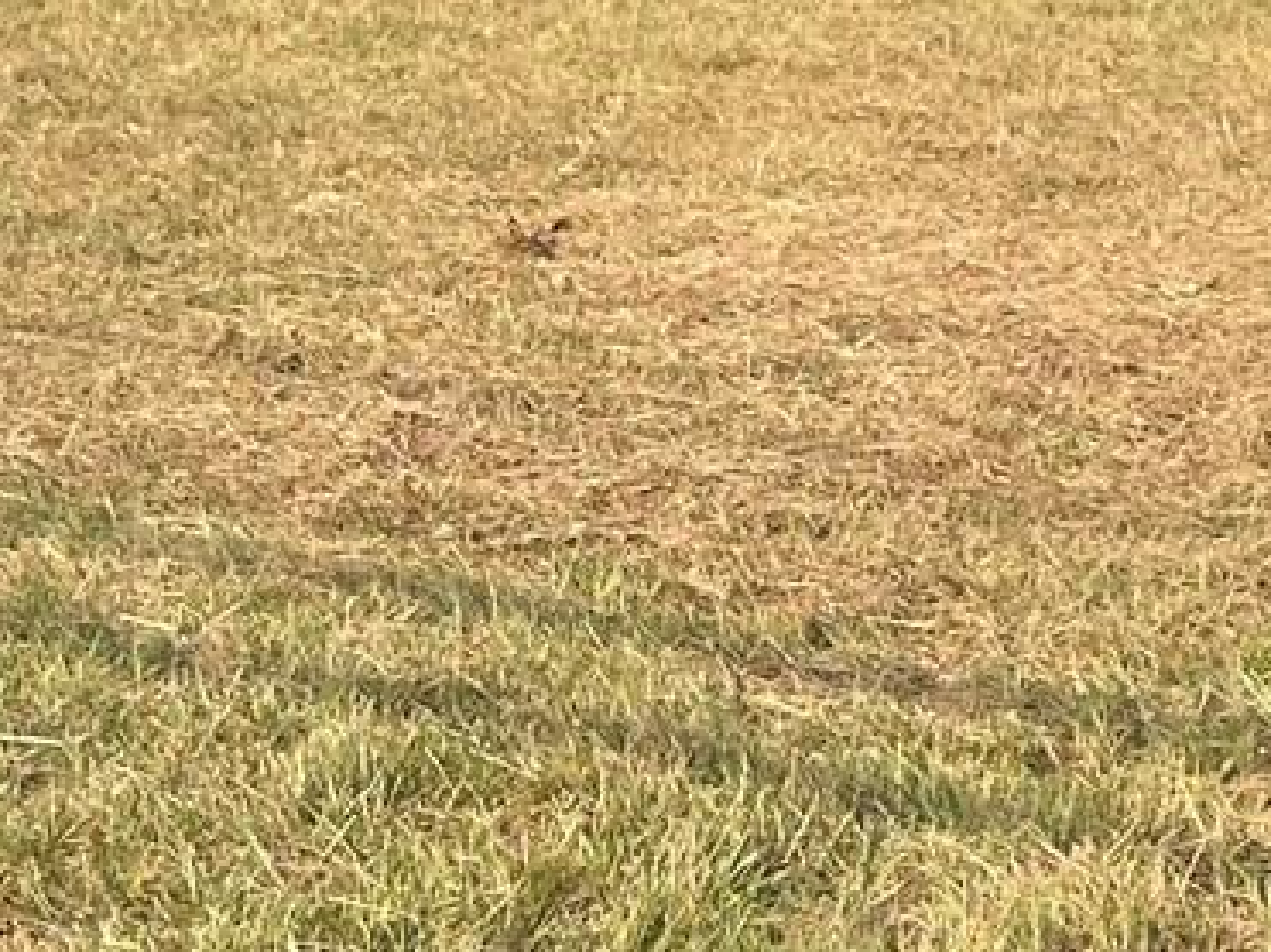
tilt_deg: -14.9
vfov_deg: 10.7
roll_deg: -3.6
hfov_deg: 14.3
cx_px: 582
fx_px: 5065
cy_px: 870
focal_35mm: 138
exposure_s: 1/1883
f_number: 1.6
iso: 32
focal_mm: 5.1
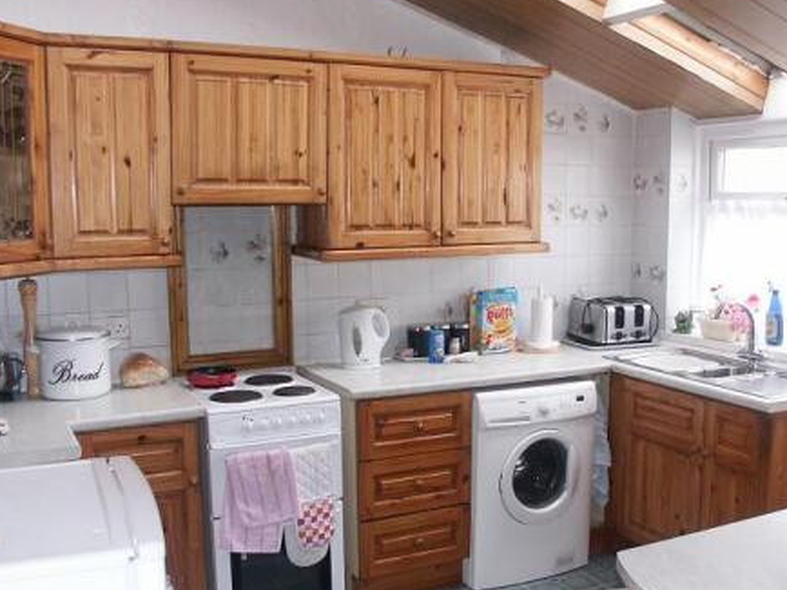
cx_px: 391
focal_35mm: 39
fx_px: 886
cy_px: 311
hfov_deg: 47.9
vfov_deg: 36.8
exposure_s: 1/250
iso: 200
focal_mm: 7.48
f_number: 2.8
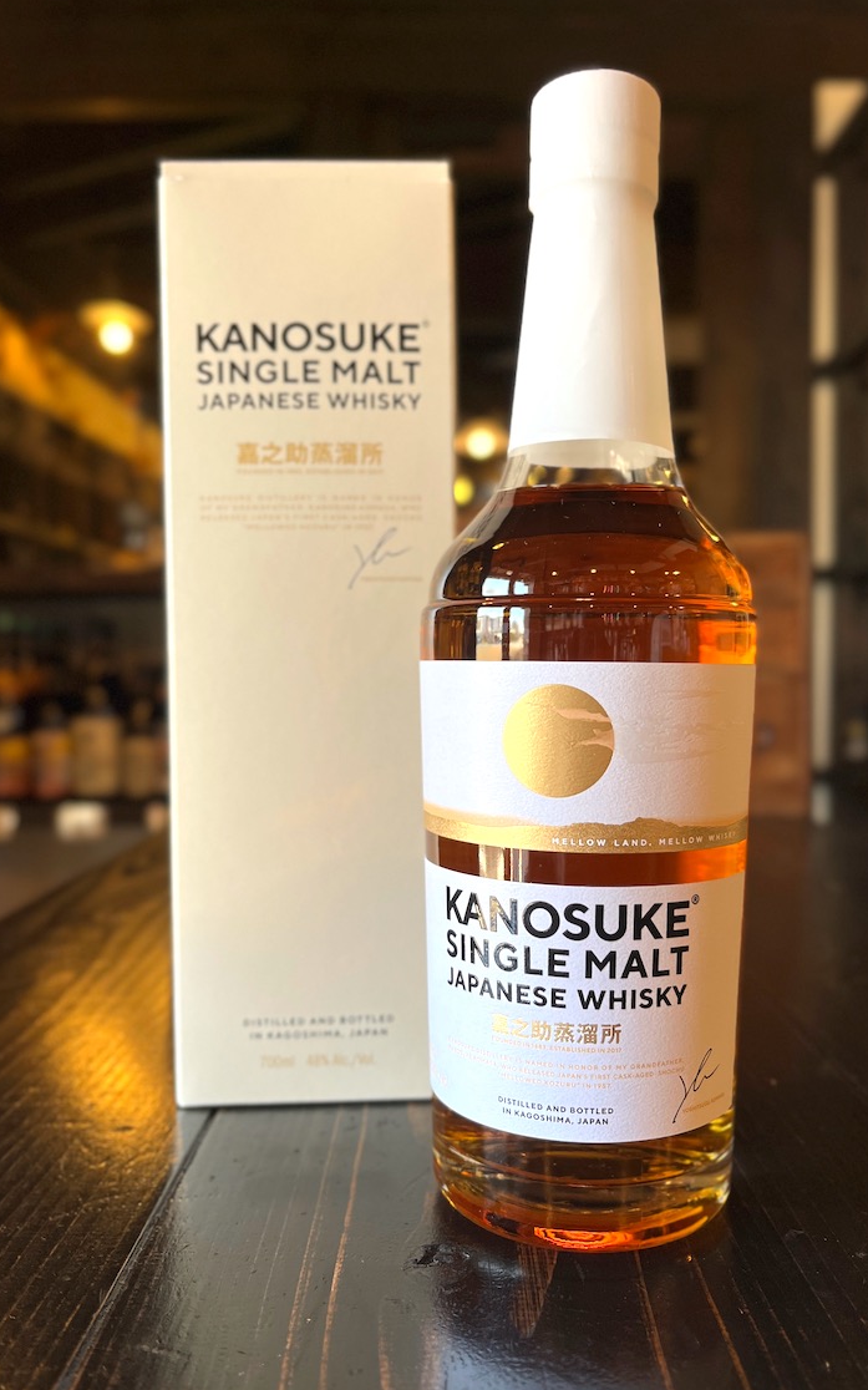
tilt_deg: -1.9
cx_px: 478
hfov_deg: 44.5
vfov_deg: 66.5
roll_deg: +0.1
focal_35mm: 28
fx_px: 1060
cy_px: 693
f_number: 1.6
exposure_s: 1/100
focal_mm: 5.1
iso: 64
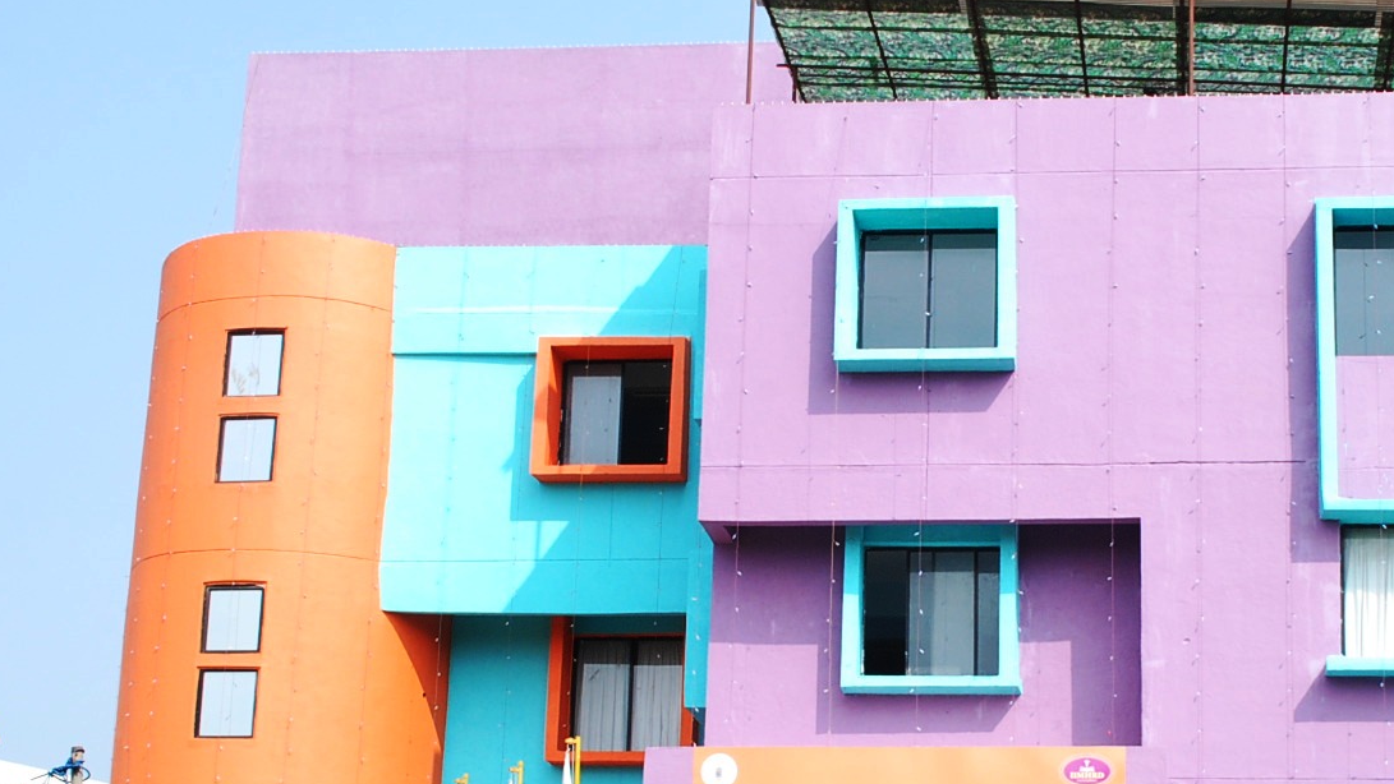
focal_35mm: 67
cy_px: 578
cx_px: 938
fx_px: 2477
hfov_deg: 31.2
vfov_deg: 17.9
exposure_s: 1/125
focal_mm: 24
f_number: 13
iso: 320
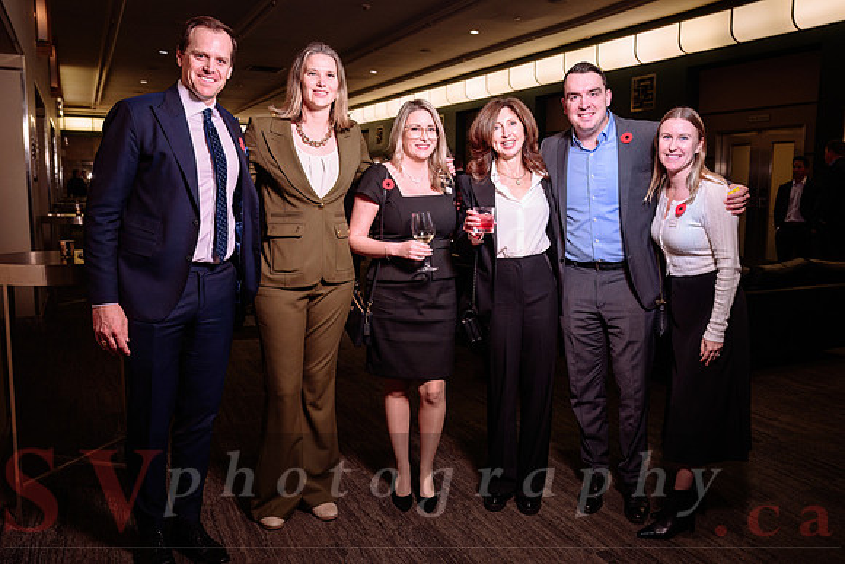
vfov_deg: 42.7
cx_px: 464
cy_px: 274
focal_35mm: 31
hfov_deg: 60.6
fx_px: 721
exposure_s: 1/80
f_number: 3.5
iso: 800
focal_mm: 27.5
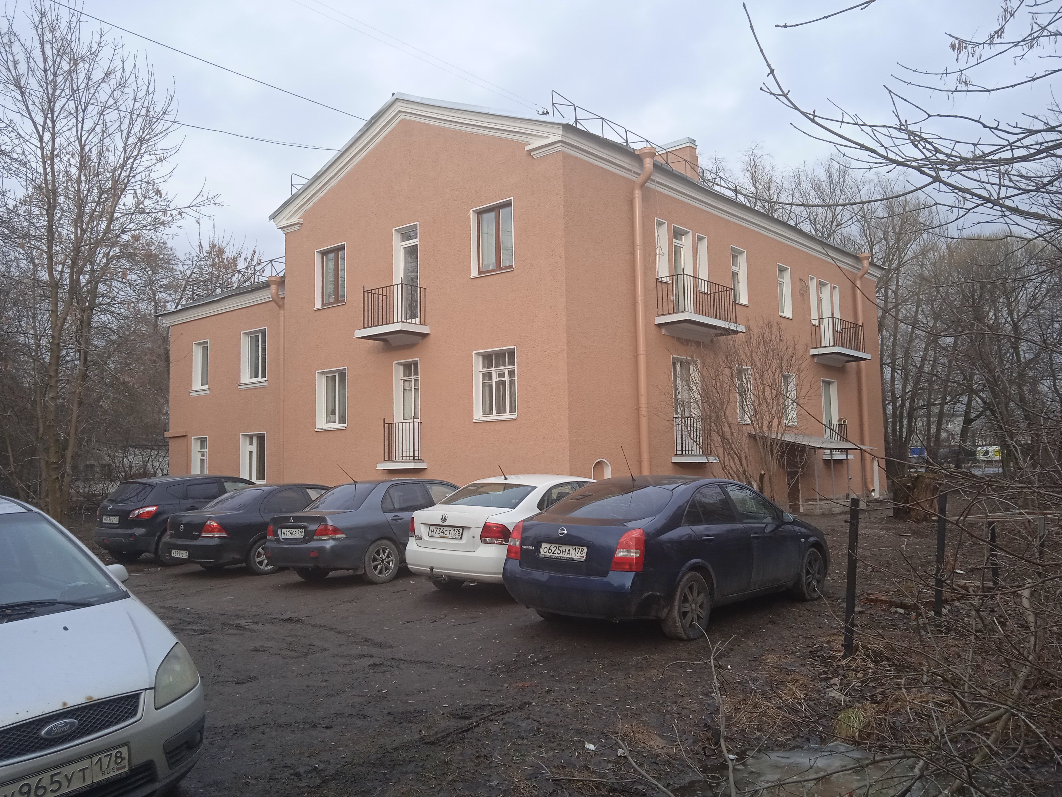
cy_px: 398
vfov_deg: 49.7
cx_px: 531
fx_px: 859
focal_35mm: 28
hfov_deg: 63.4
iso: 116
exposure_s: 1/224
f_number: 2.2
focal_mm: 3.43
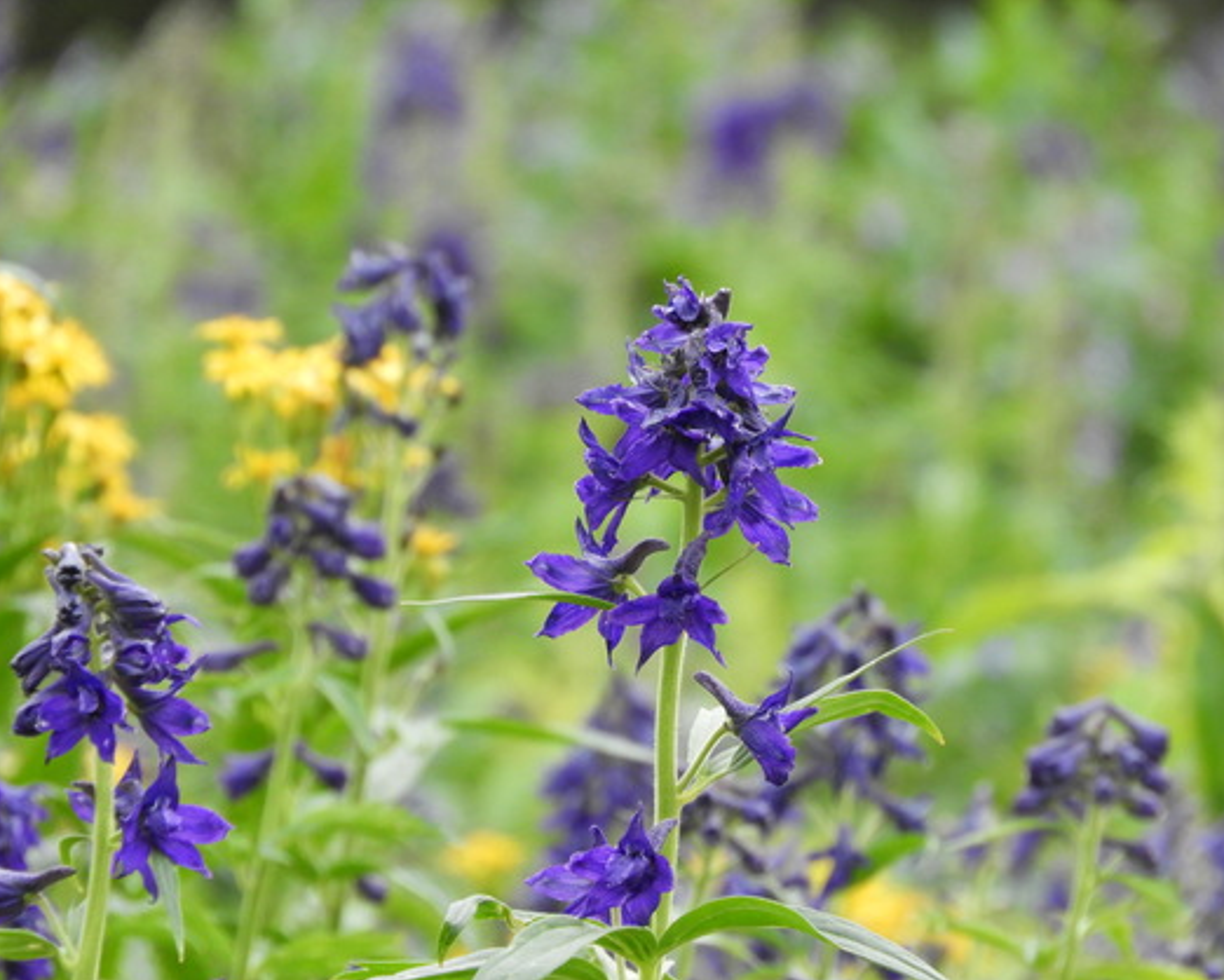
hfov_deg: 3.1
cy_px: 490
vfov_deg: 2.5
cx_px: 645
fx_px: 22758
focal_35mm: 628
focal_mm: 107.5
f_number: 5.6
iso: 400
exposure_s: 1/100
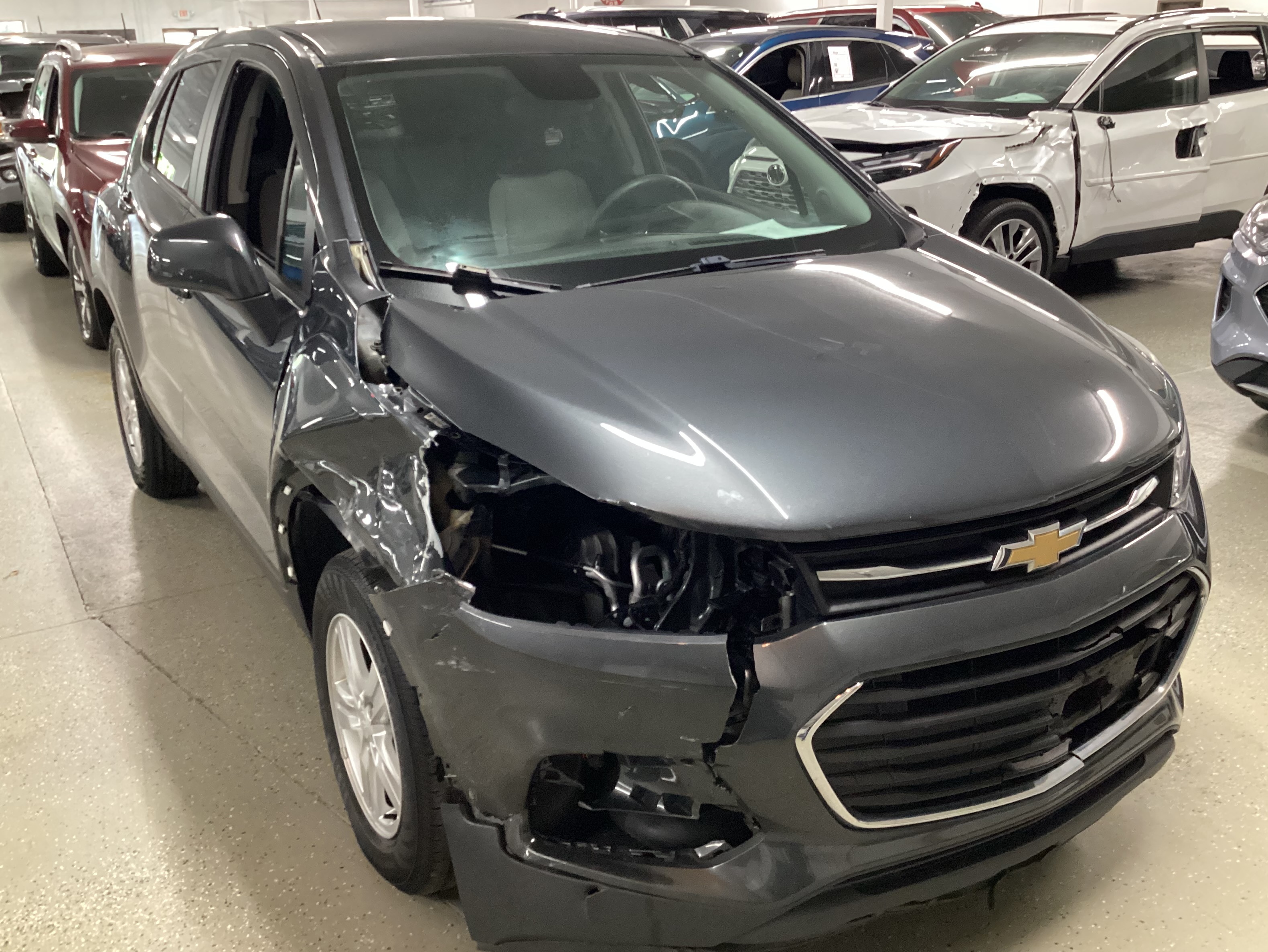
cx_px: 629
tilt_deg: -21.2
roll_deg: +2.0
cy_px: 462
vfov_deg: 44.2
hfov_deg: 56.8
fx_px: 1172
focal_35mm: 32
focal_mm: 3.3
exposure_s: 1/40
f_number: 2.4
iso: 400
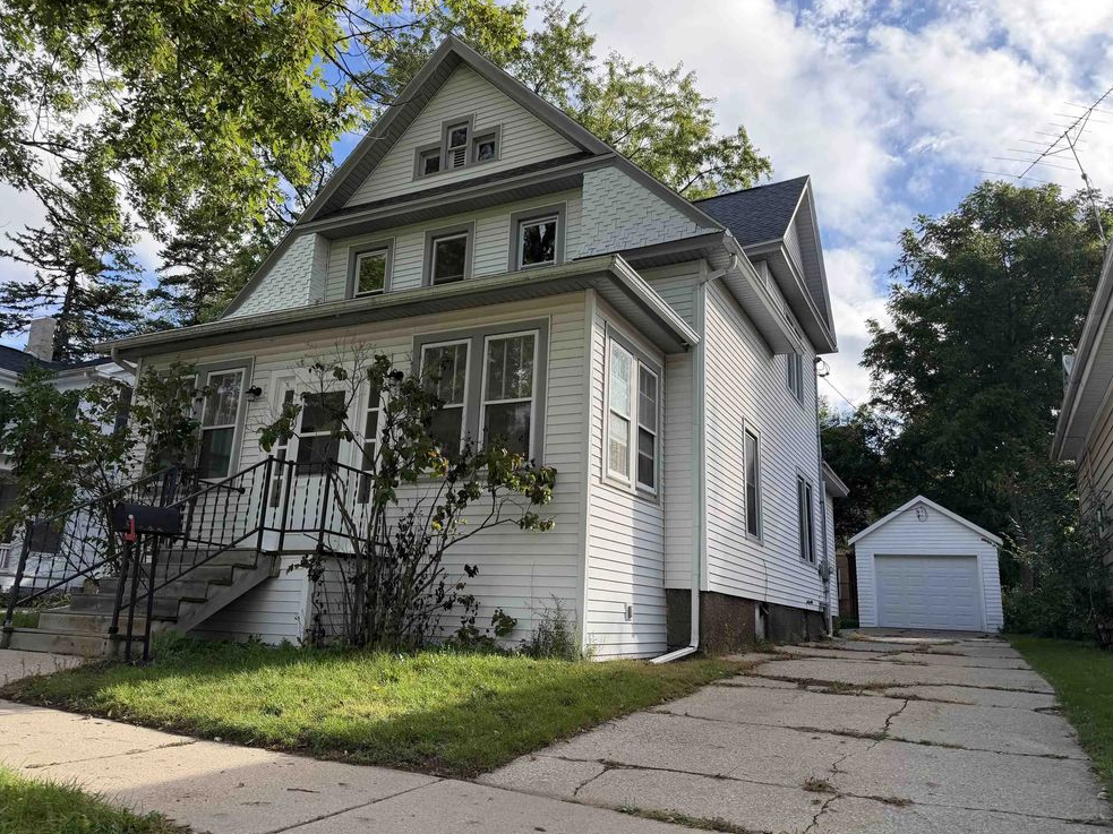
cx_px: 539
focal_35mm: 25
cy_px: 406
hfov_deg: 69.4
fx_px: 804
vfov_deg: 54.9
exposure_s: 1/2110
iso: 100
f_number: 1.78
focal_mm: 6.76
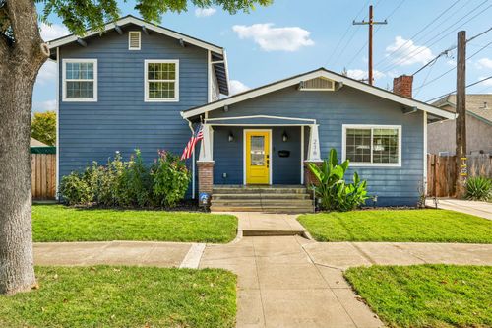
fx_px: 307
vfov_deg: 56.1
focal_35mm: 22
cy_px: 164
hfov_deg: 77.3
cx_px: 246
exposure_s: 1/200
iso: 320
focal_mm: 22.5
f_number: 8
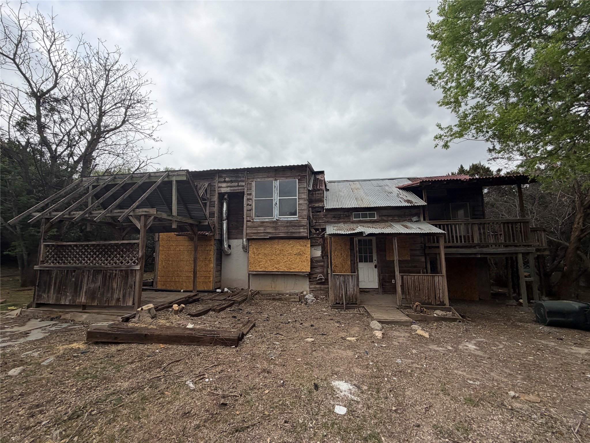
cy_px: 222
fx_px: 239
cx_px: 295
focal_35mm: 14
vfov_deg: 85.7
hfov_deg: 102.1
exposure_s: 1/709
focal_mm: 2.22
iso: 40
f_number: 2.2
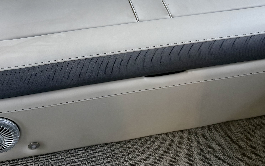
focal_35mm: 49
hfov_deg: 41.0
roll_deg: +0.5
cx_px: 123
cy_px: -4
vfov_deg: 24.9
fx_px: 354
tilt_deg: -31.1
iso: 160
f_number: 1.78
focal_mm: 6.76
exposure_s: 1/184
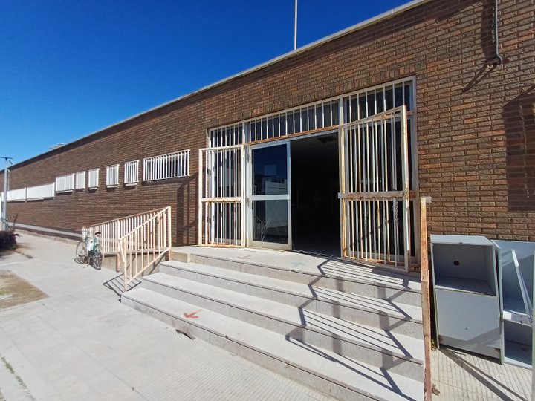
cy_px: 200
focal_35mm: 16
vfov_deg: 78.1
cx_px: 268
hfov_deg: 94.5
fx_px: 247
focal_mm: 1.64
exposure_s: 1/1311
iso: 40
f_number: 2.2
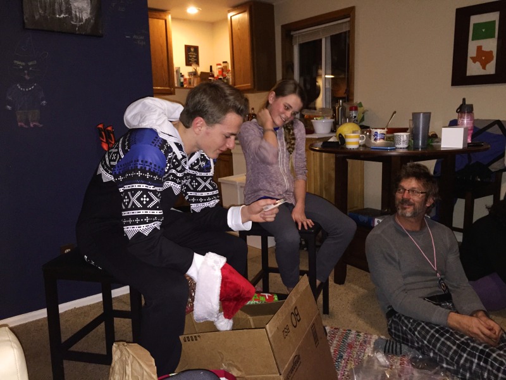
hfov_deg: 61.7
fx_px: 424
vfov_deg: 48.2
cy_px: 190
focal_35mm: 29
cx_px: 253
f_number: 2.2
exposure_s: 1/16
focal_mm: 4.15
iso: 250
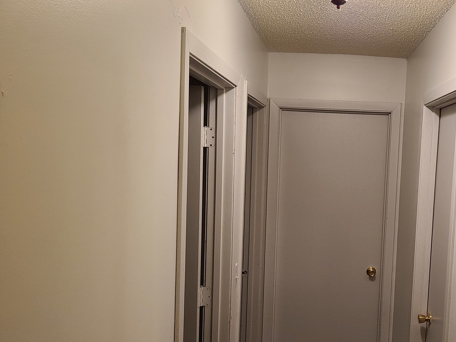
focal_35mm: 38
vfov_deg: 37.7
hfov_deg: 47.6
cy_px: 195
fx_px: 501
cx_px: 328
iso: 200
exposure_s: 1/60
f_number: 1.8
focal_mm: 5.4
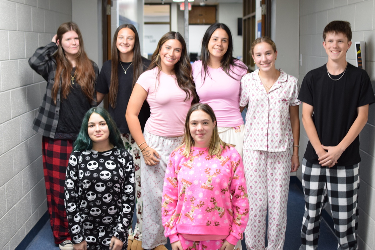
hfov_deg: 37.8
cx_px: 188
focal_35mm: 52
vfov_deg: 25.8
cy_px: 125
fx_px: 547
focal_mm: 35
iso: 800
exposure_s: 1/60
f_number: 3.2
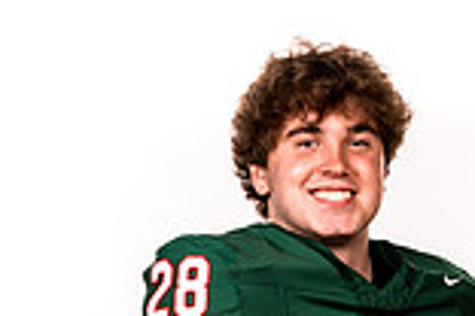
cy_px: 681
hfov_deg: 12.6
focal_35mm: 162
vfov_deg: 8.0
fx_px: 2137
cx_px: 365
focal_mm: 56
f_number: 8
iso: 800
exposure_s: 1/400
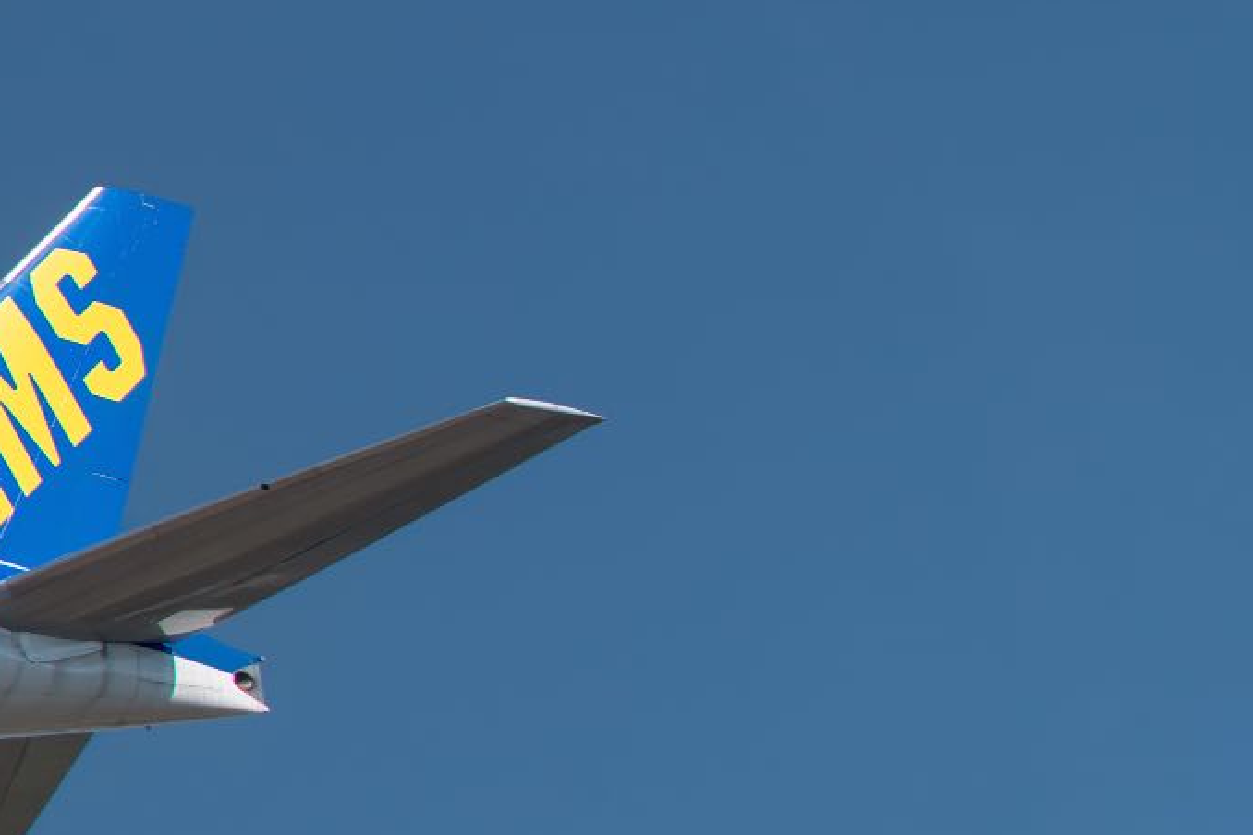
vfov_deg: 5.3
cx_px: -1076
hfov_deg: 7.7
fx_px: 8944
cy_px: 466
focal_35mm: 257
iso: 160
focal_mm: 67
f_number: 7.1
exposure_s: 1/800
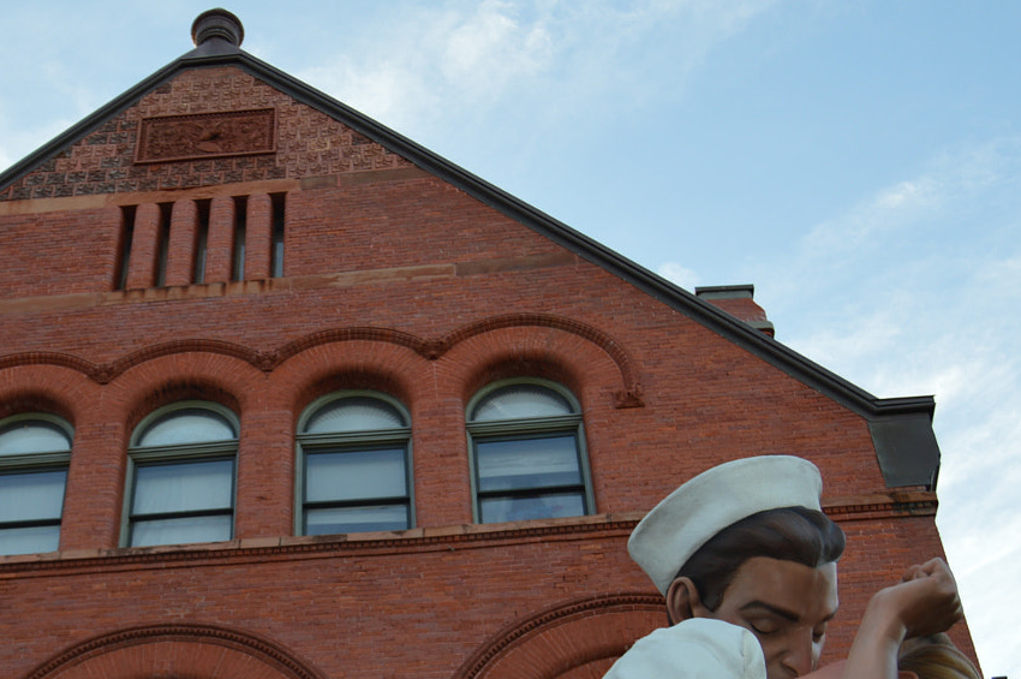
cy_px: 549
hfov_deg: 30.7
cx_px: 311
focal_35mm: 65
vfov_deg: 20.6
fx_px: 1840
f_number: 4
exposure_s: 1/160
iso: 100
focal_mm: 23
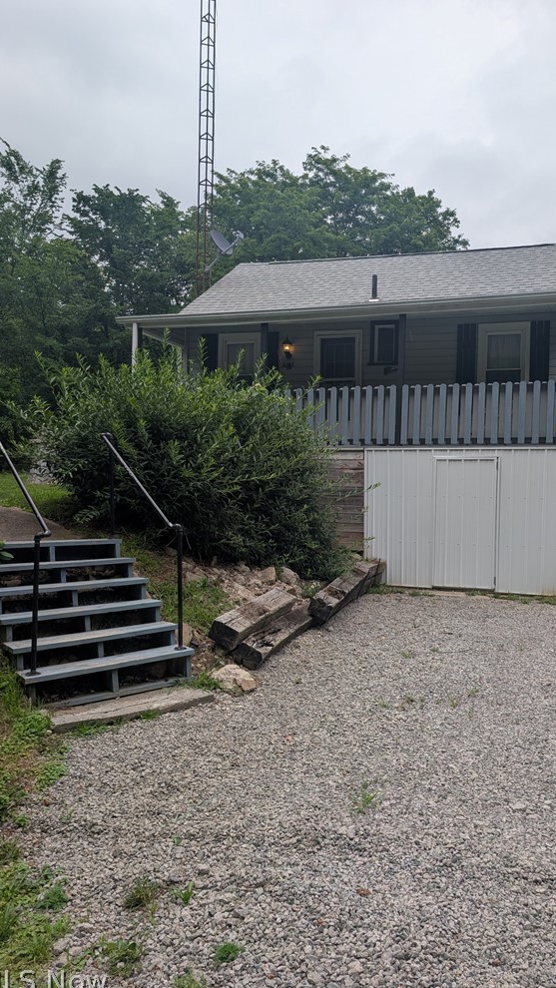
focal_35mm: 27
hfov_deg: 42.5
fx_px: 708
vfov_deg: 69.9
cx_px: 354
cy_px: 494
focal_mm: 6.9
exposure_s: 1/240
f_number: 1.68
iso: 22
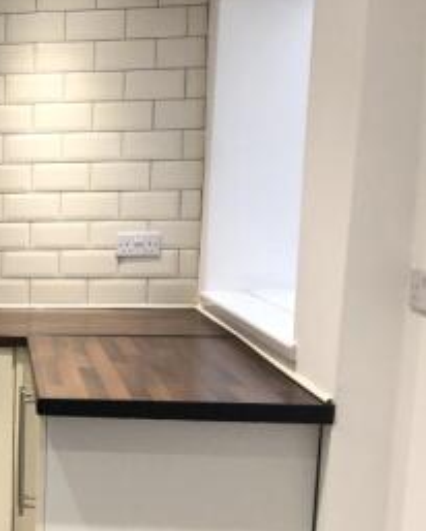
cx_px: -173
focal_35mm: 62
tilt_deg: -10.2
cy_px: 361
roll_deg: +0.8
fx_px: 976
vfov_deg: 30.2
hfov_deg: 21.5
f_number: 1.8
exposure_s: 1/17
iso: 40
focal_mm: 3.99
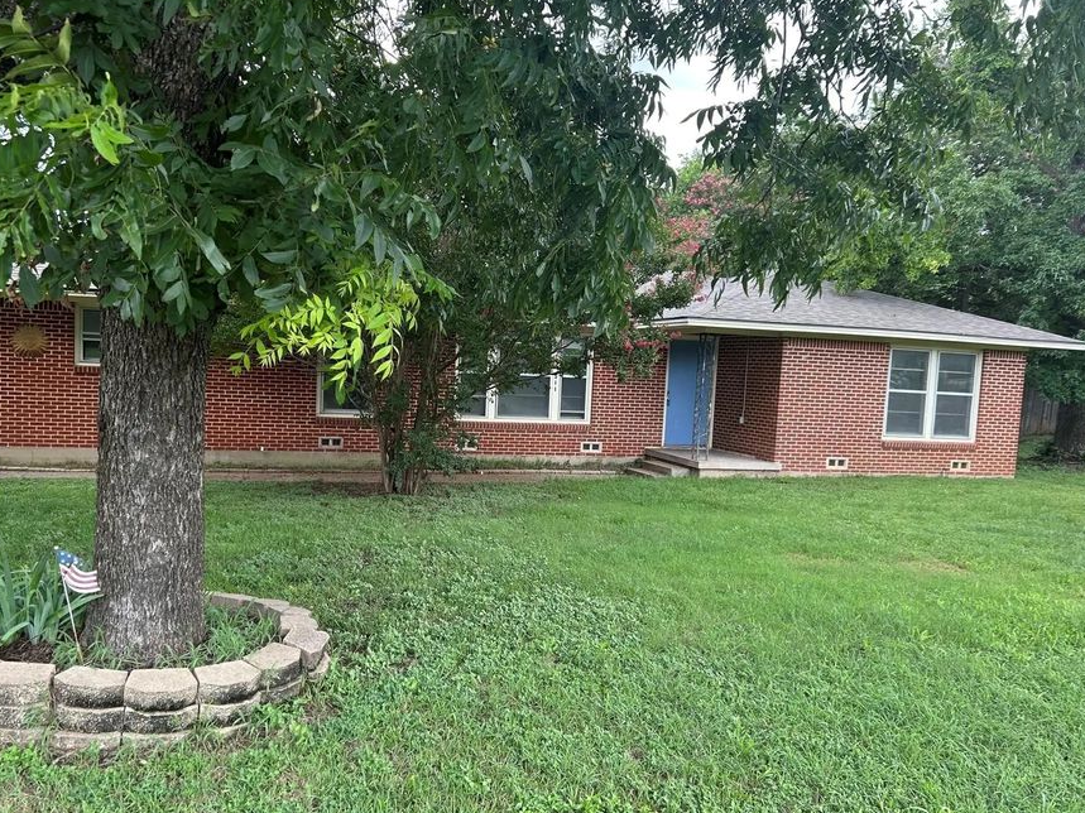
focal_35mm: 31
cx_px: 514
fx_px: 972
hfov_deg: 58.3
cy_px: 451
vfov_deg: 45.4
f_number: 1.5
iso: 50
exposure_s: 1/366
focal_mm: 5.7
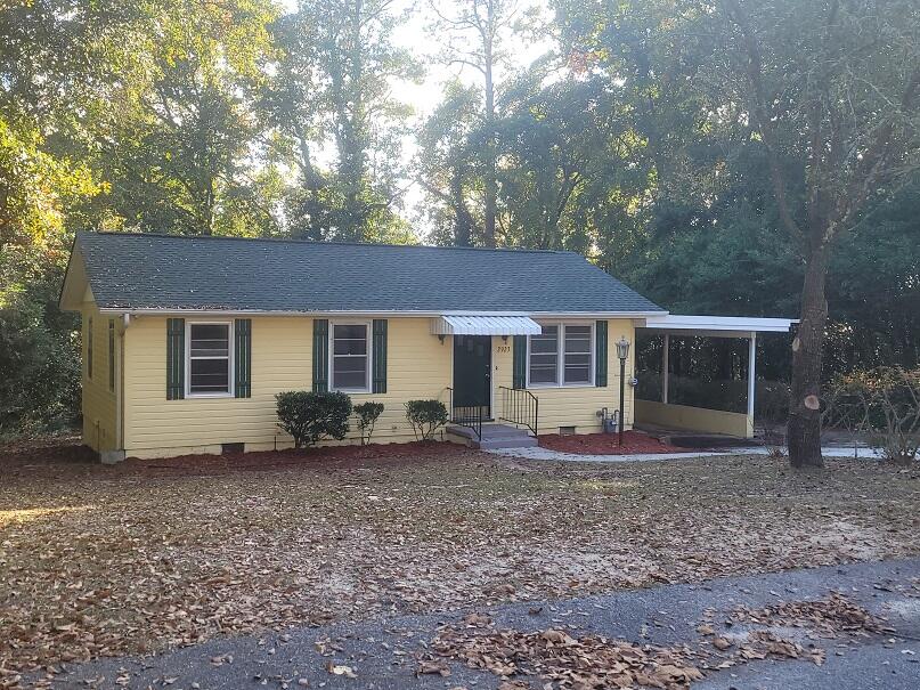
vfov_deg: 53.1
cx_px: 460
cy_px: 345
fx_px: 691
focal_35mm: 26
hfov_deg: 67.3
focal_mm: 5.4
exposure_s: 1/323
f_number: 1.8
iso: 40
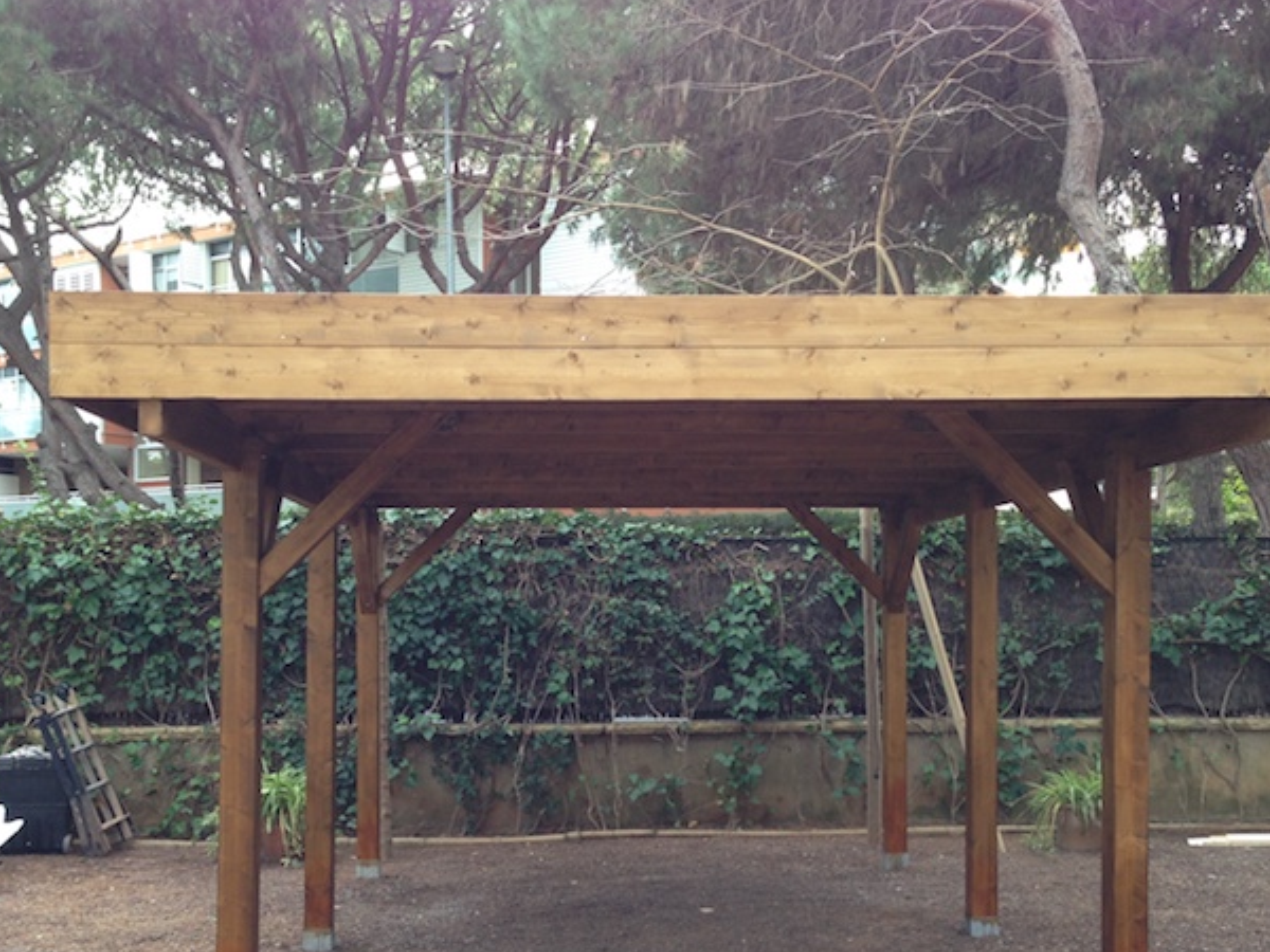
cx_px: 631
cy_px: 626
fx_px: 1614
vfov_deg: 32.6
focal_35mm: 44
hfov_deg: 42.9
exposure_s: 1/120
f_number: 2.4
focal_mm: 4.12
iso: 50
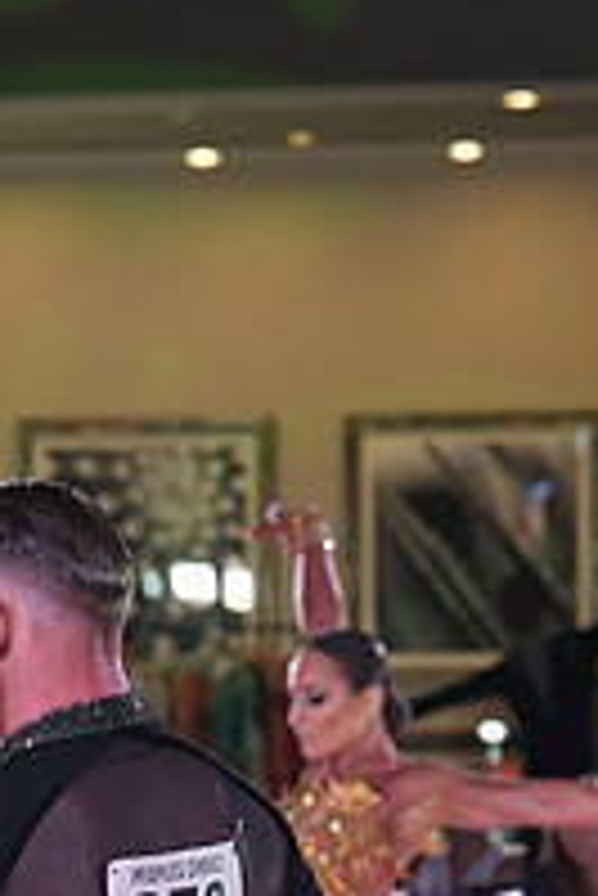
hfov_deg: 3.9
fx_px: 8780
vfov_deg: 5.8
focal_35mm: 353
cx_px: -137
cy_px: 1283
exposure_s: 1/400
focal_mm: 81
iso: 1250
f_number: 4
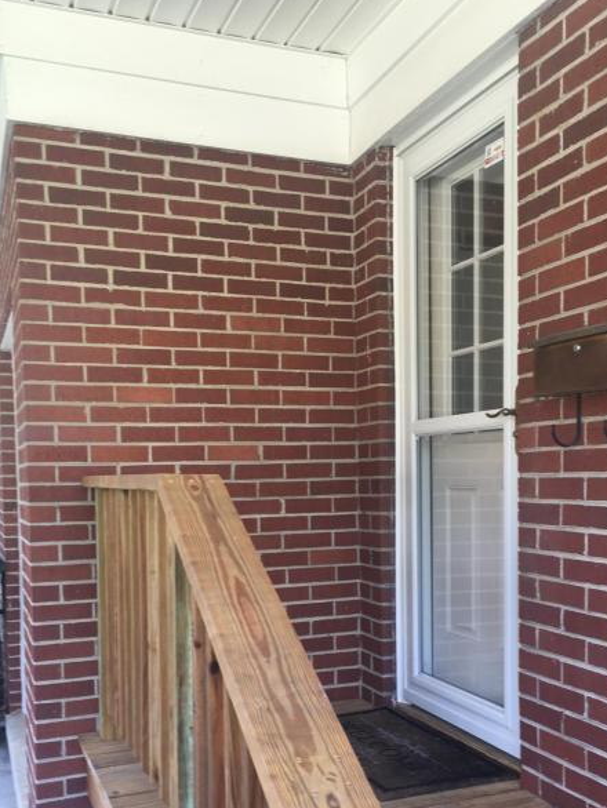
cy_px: 523
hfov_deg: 37.7
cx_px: 330
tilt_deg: -1.5
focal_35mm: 38
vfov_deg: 48.3
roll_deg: +1.8
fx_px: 888
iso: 25
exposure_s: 1/60
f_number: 2.2
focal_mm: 4.15
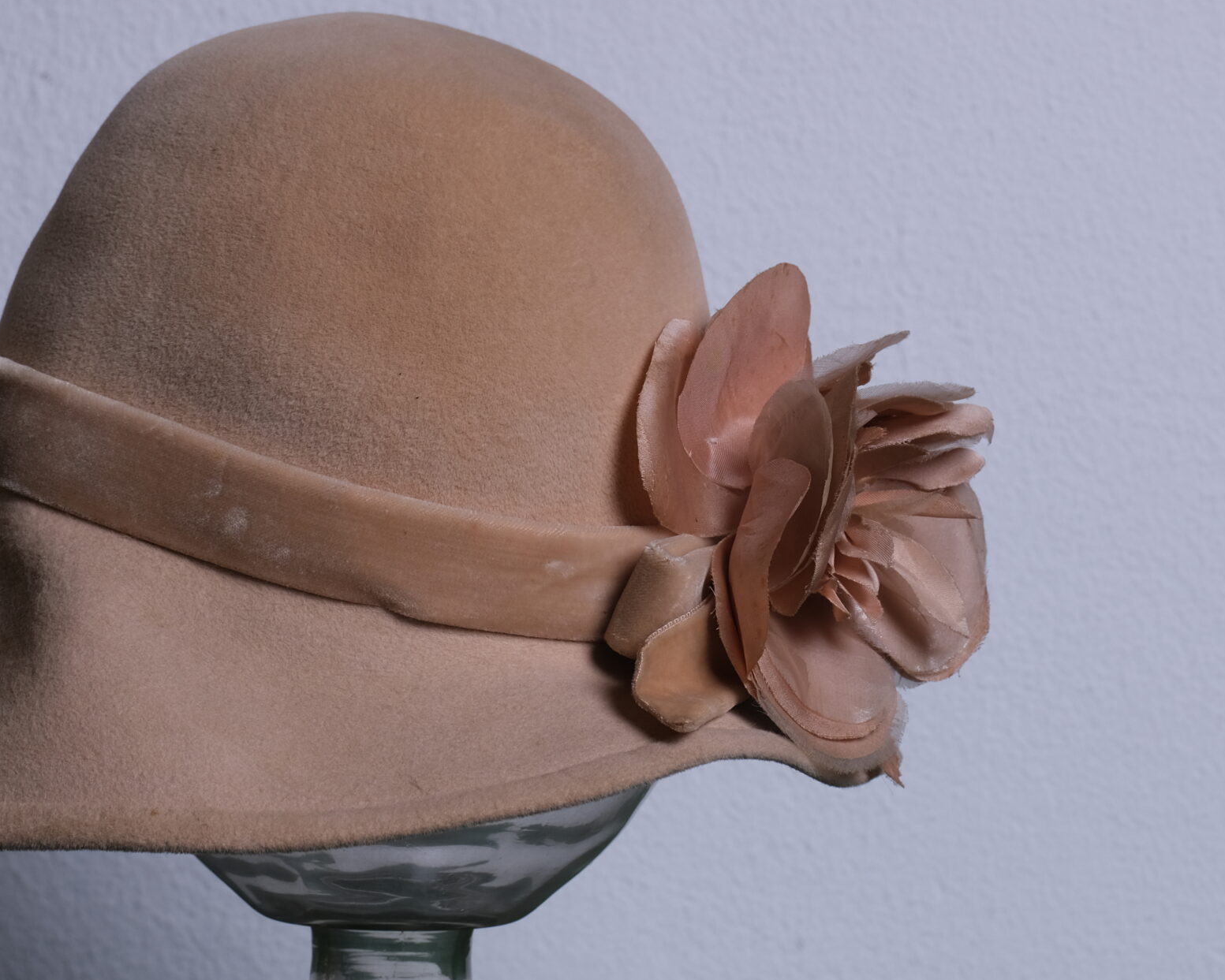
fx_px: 4206
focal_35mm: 116
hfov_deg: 16.5
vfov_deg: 13.3
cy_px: 598
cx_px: 379
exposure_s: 1/125
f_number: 9
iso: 250
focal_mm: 50
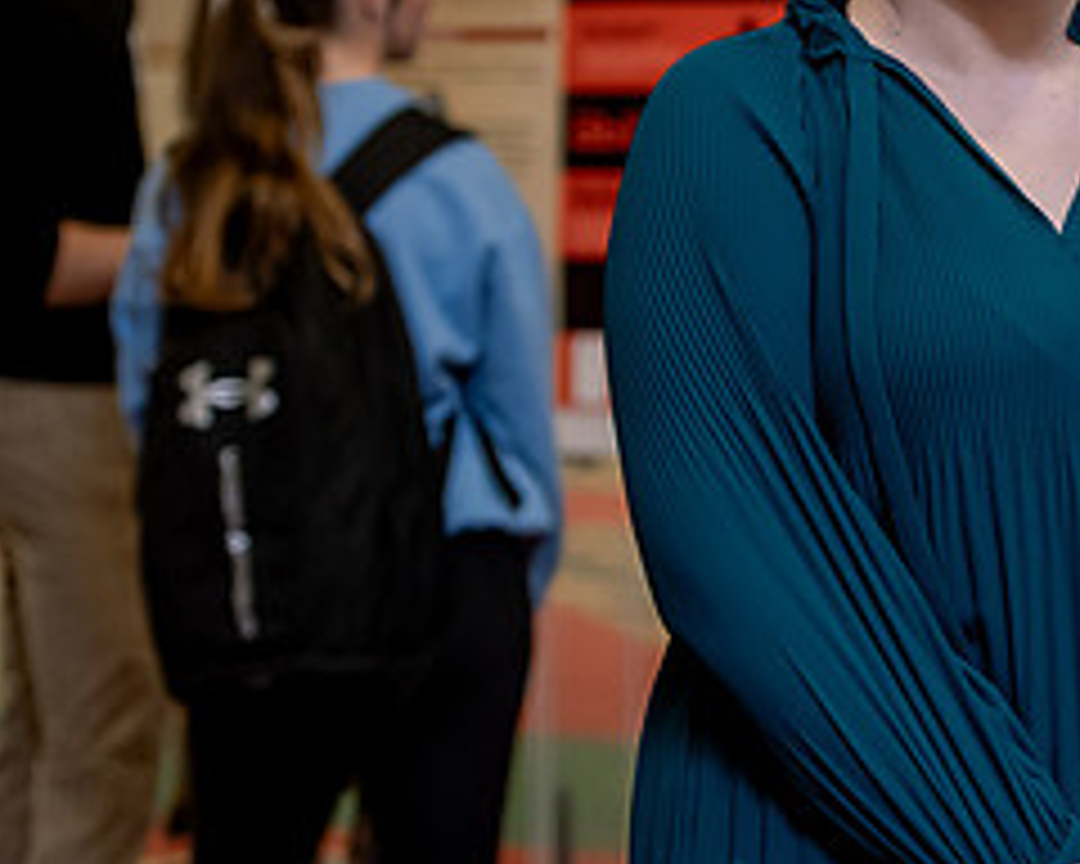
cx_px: 1161
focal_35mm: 159
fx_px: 5082
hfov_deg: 12.0
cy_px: 209
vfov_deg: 9.7
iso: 1600
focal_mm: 70
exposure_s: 1/200
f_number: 3.2
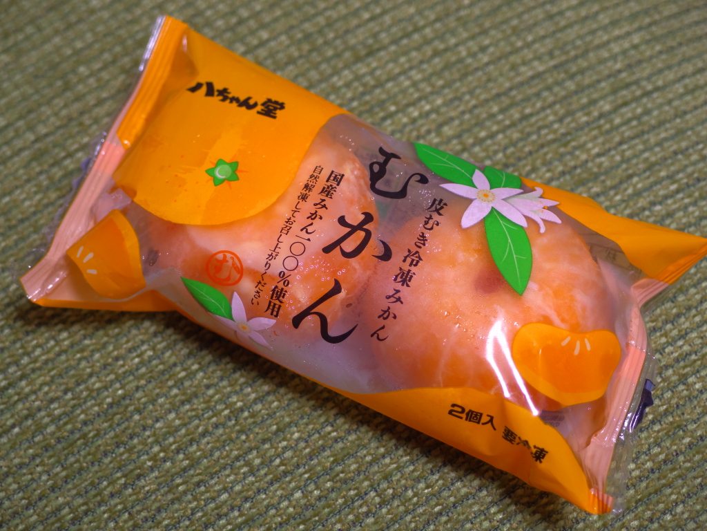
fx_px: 1736
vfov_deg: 17.4
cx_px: 354
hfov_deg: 23.0
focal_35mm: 85
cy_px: 266
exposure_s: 1/40
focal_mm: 18.2
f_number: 2.3
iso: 200
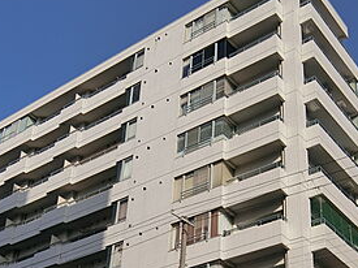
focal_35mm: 62
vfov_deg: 23.0
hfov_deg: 31.2
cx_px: 204
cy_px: 247
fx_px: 641
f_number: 8.2
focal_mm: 6.4
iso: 80
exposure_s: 1/250
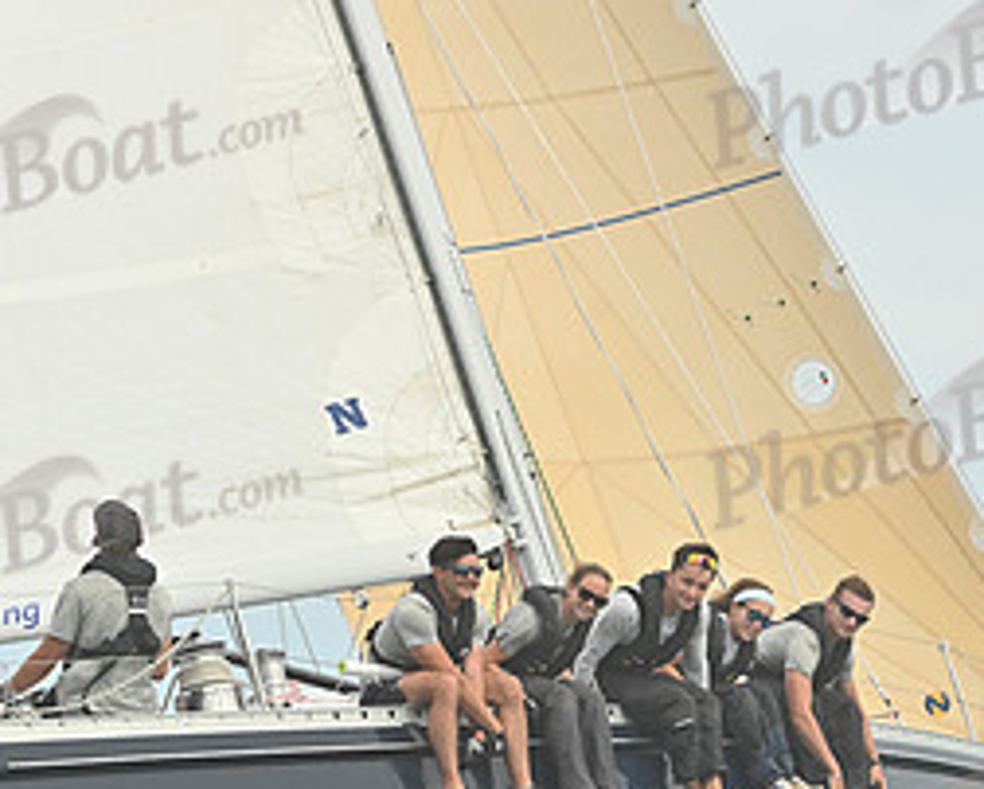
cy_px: 685
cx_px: 508
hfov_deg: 12.8
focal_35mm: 151
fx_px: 4401
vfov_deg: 10.2
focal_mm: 70
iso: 320
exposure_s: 1/1250
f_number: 8
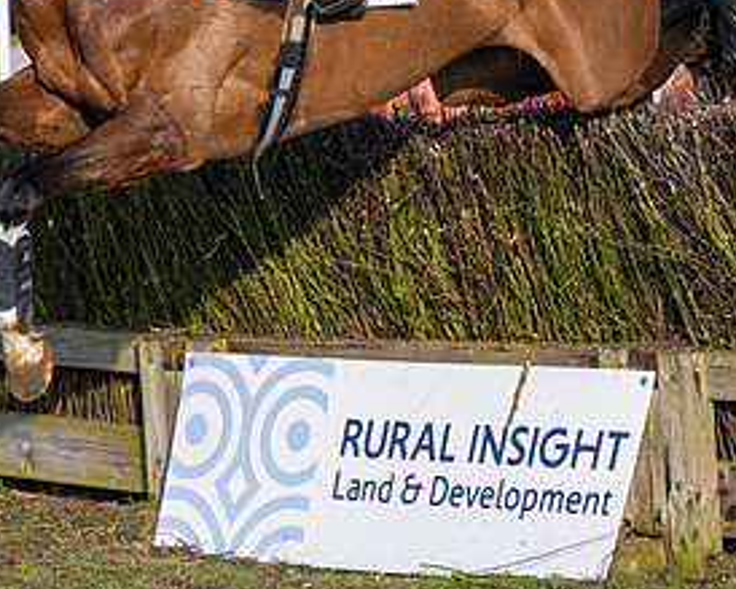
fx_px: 4333
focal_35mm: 199
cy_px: -27
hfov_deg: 9.7
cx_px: 200
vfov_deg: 7.7
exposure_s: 1/4000
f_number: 2.8
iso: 400
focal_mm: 70
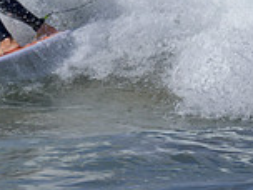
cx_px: -153
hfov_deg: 0.5
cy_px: -76
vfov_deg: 0.4
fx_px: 29396
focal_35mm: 4022
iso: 200
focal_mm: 800
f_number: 6.3
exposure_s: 1/2000
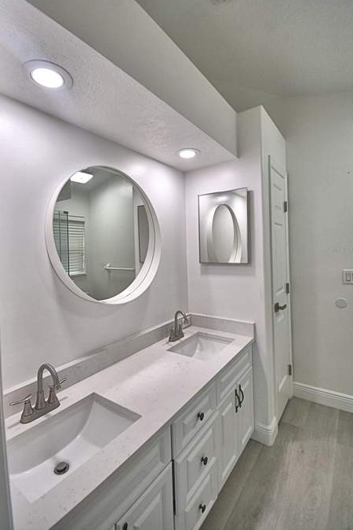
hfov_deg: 73.7
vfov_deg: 96.6
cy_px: 249
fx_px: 235
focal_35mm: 16
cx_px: 170
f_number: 4.5
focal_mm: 10
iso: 200
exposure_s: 1/160
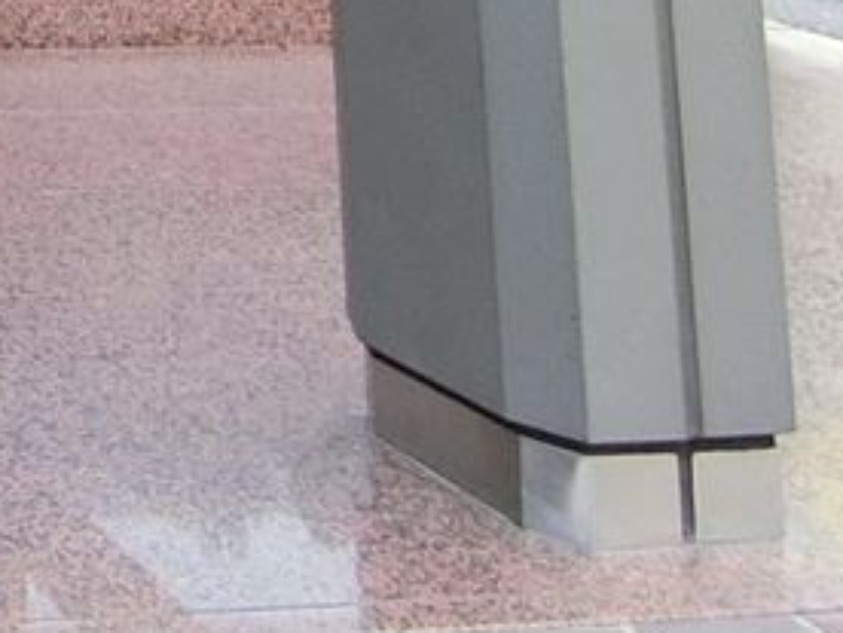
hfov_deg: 14.6
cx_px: -870
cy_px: -1086
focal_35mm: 110
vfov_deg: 10.6
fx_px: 2679
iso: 160
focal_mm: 4.06
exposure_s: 1/125
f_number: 2.7
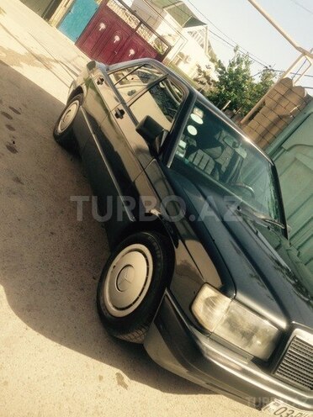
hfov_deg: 42.9
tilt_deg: -14.3
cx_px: 156
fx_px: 398
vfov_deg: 55.4
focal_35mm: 33
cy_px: 208
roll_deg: -43.8
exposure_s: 1/753
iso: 50
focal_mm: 4.12
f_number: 2.4
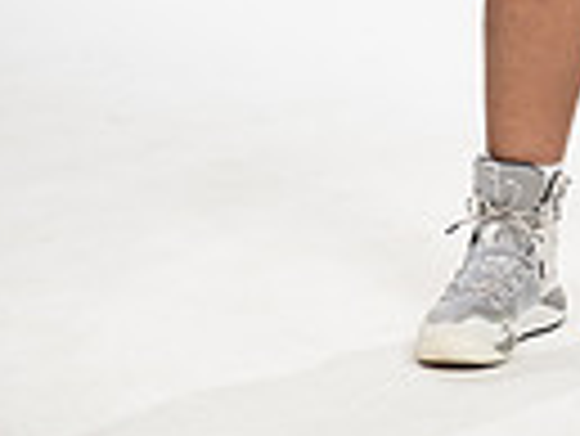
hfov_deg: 9.4
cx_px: 629
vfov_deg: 6.9
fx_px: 3488
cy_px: -508
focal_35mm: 208
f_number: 5.6
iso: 200
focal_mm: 62
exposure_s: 1/250
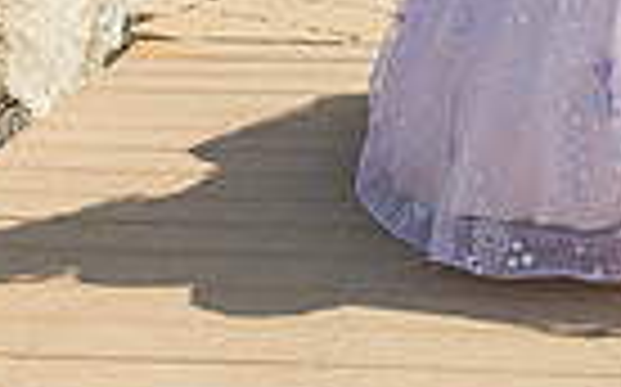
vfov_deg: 11.6
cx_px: 594
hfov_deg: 19.7
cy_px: -331
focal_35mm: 103
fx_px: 1742
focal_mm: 24
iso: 200
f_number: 10
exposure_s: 1/200
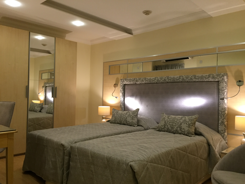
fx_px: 205
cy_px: 92
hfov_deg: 61.7
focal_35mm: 29
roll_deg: -1.4
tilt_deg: +0.5
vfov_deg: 48.2
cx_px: 122
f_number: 2.2
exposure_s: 1/33
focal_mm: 4.15
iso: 200
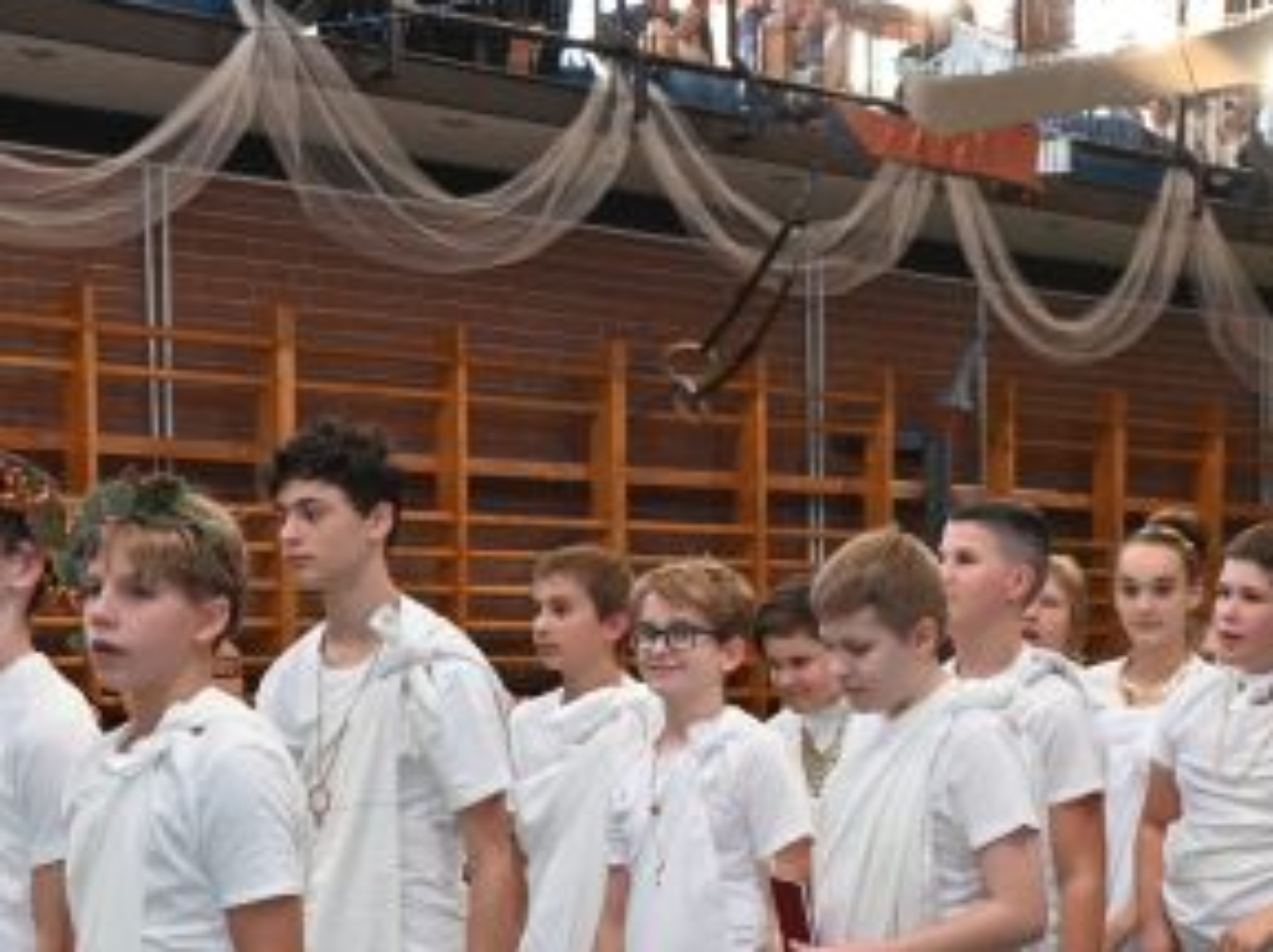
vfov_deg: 17.8
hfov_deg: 24.1
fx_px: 2987
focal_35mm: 81
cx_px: 670
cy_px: 864
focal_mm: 30.5
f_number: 5.6
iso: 1600
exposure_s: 1/125
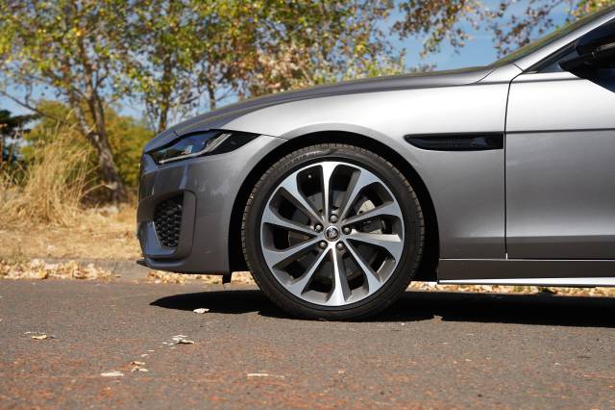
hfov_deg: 28.9
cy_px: 205
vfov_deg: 19.4
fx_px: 1195
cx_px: 308
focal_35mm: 70
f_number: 4.5
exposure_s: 1/250
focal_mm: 70
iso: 100
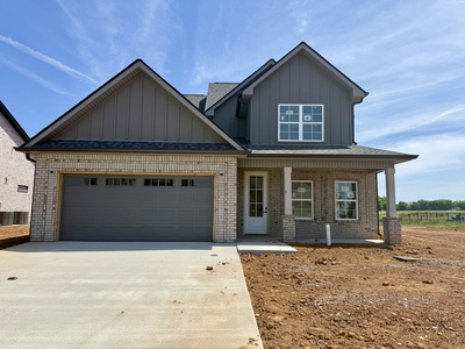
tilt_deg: +8.9
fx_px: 322
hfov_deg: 71.6
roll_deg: +0.6
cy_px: 174
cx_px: 232
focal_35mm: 24
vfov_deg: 56.8
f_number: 1.78
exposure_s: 1/5714
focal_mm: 6.76
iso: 80
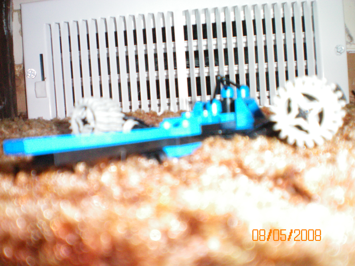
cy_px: 133
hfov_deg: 49.0
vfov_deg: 37.7
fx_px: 390
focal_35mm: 38
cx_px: 178
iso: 400
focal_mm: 6.3
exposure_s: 1/60
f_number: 3.1
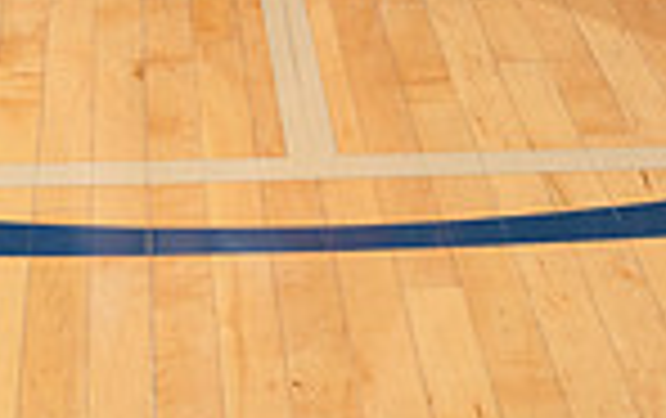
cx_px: 202
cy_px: -526
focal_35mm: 127
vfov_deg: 9.4
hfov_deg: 16.4
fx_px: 2309
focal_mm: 41
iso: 400
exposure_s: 1/250
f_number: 5.6
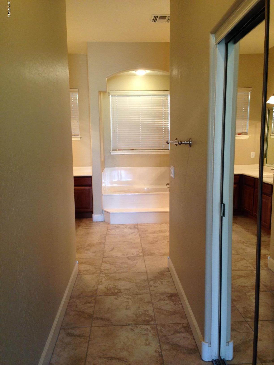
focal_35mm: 33
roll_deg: +1.0
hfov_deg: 42.9
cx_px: 137
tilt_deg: -5.0
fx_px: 348
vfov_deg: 55.4
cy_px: 182
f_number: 2.4
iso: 100
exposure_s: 1/20
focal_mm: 4.12
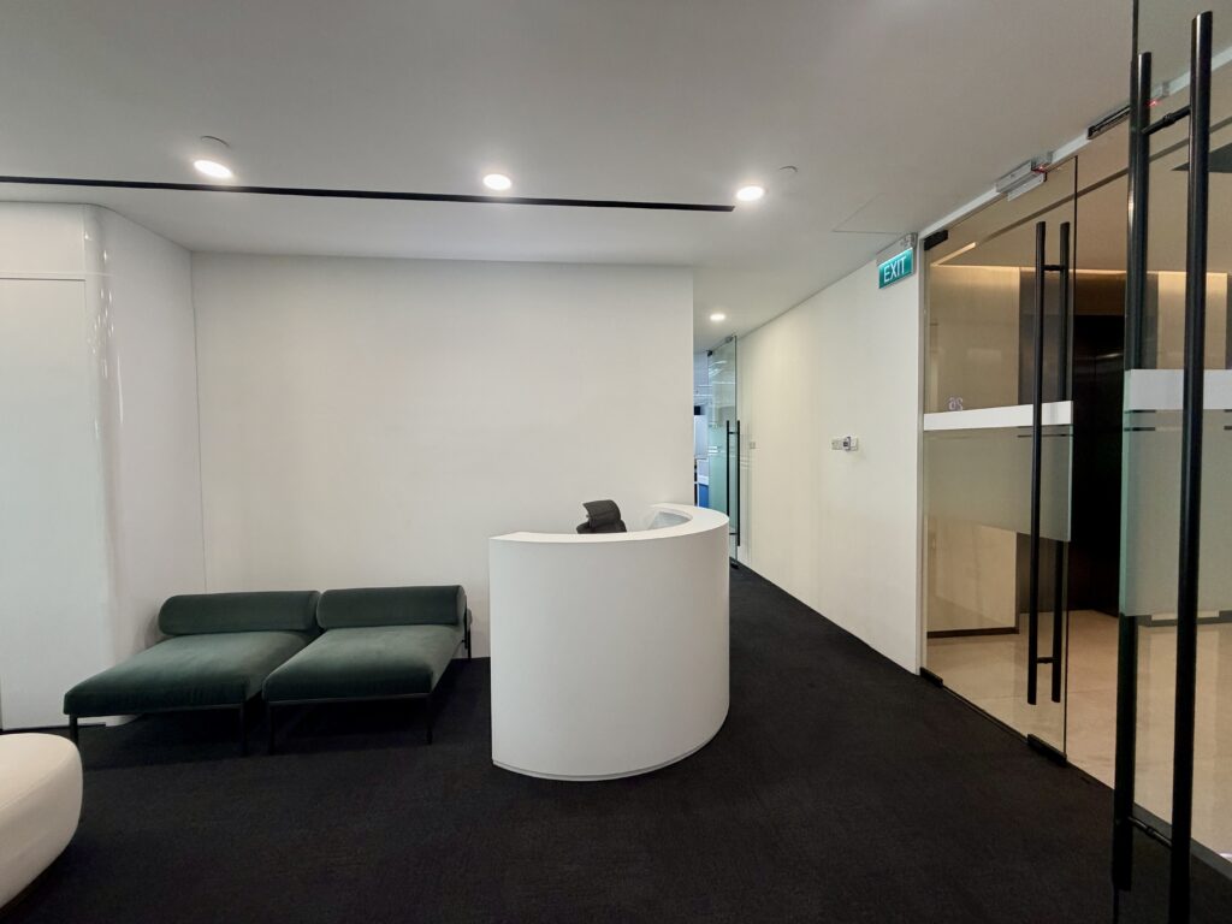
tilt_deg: -1.8
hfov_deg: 102.1
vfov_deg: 85.7
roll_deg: +0.9
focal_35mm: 14
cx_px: 616
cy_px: 462
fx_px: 498
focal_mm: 2.22
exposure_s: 1/100
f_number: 2.2
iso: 200
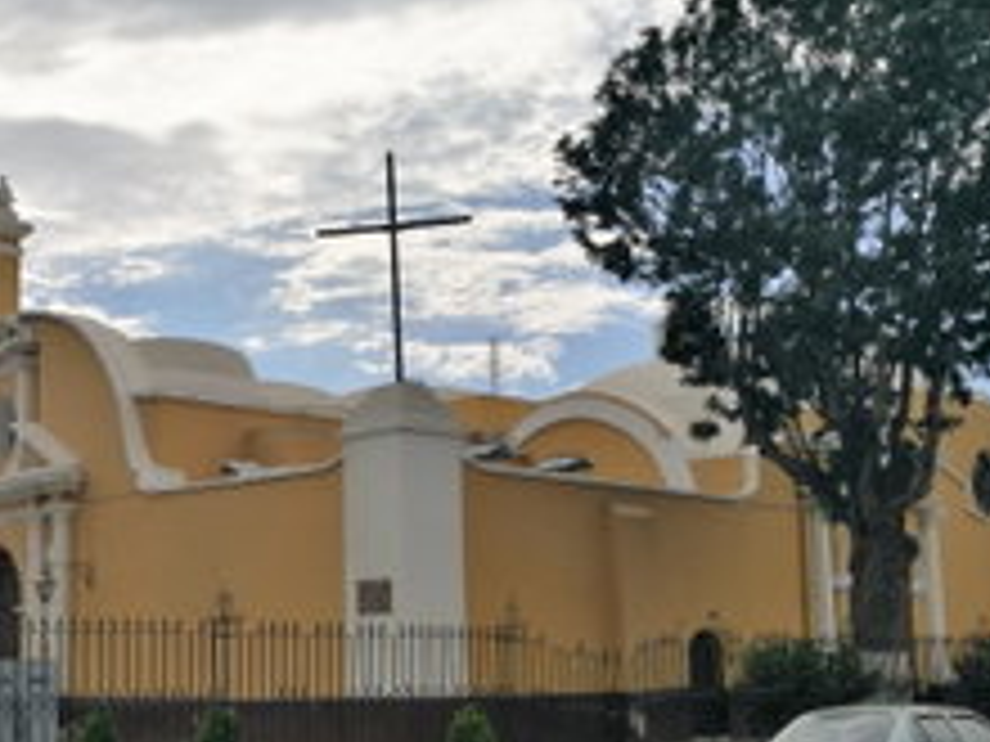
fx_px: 1401
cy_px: 450
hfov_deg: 37.8
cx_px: 234
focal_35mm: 49
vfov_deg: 29.6
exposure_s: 1/2793
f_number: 2.2
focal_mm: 4.5
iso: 50
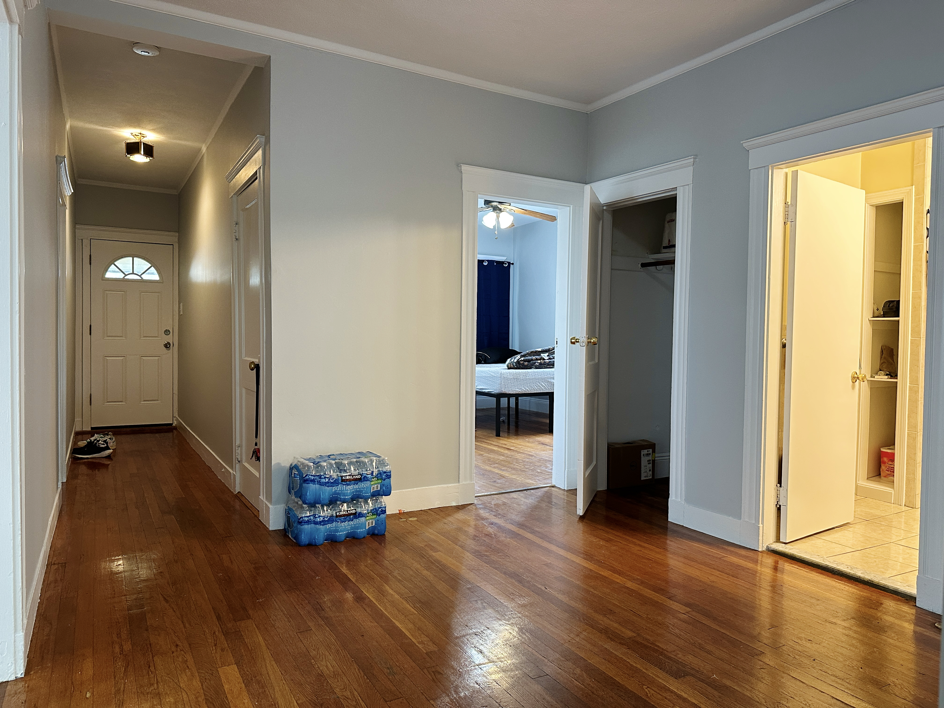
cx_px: 472
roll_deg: -1.4
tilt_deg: -1.6
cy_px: 354
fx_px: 654
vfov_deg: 56.8
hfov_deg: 71.6
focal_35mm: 24
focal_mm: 6.86
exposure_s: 1/60
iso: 250
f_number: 1.78
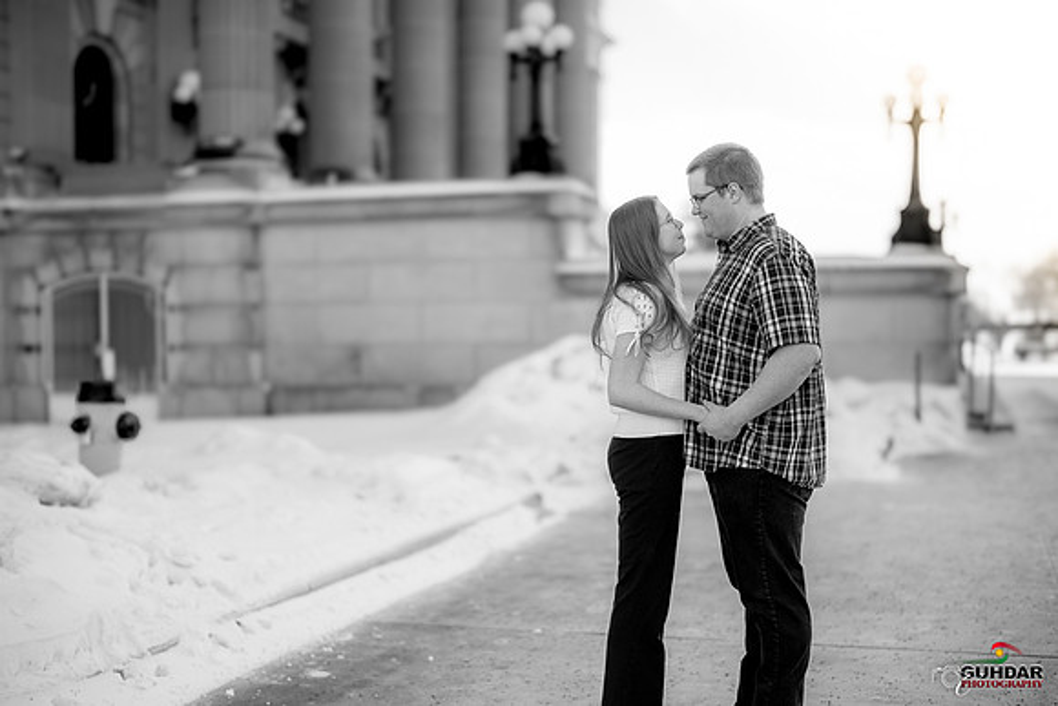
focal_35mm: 50
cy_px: 353
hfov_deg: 39.6
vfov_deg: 27.0
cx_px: 529
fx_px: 1470
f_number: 1.3
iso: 160
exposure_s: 1/3200
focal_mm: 50
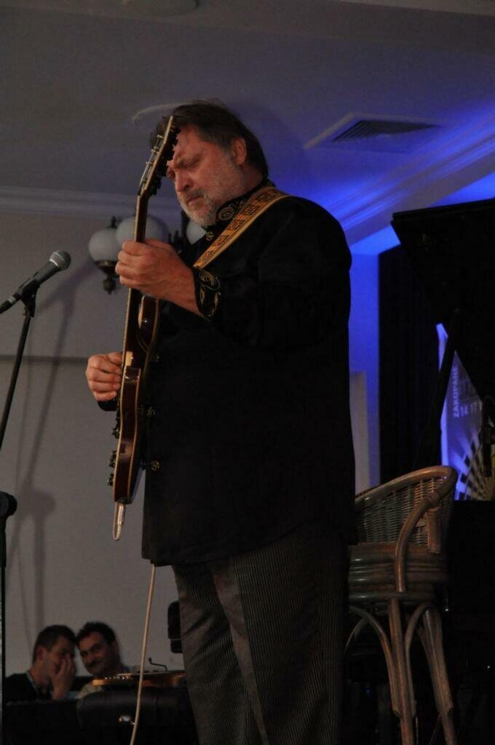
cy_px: 372
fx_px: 2171
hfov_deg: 13.0
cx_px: 248
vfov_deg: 19.5
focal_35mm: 105
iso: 2000
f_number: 6.3
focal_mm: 70
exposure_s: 1/125
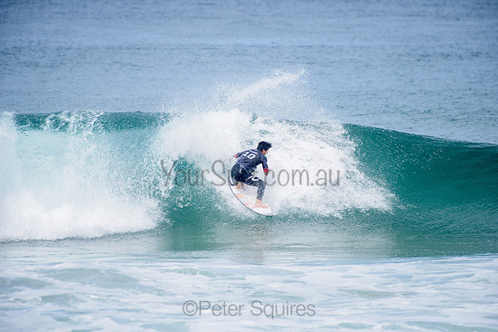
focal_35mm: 500
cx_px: 249
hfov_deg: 4.1
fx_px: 6918
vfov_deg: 2.8
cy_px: 166
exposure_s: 1/2000
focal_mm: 500
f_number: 5.6
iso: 250
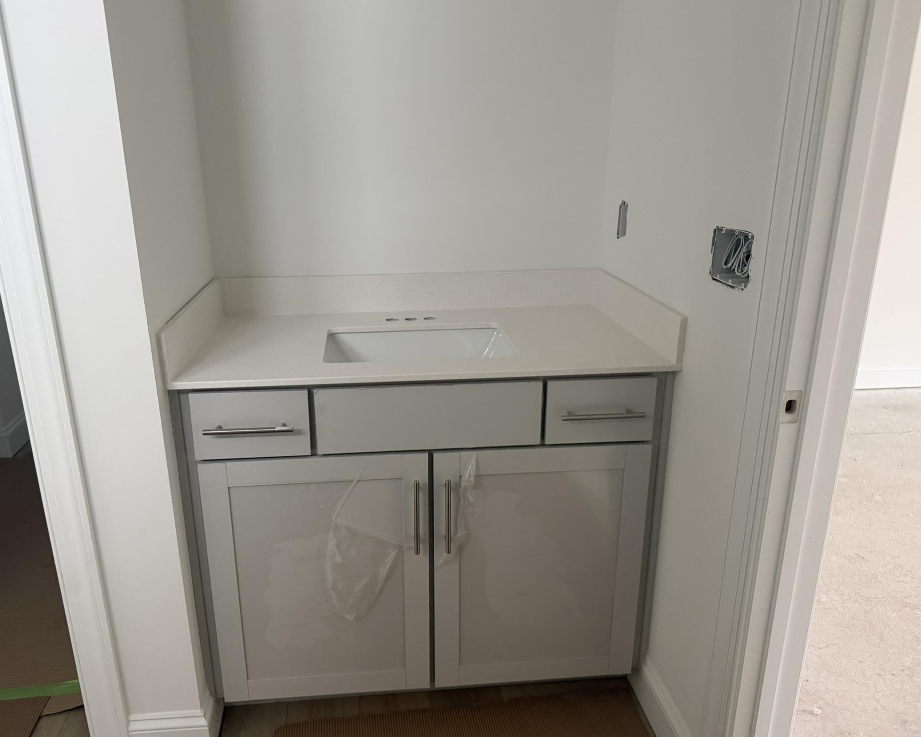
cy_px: 377
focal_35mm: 26
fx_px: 709
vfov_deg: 54.9
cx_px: 427
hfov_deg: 65.9
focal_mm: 6.76
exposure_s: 1/60
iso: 400
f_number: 1.78
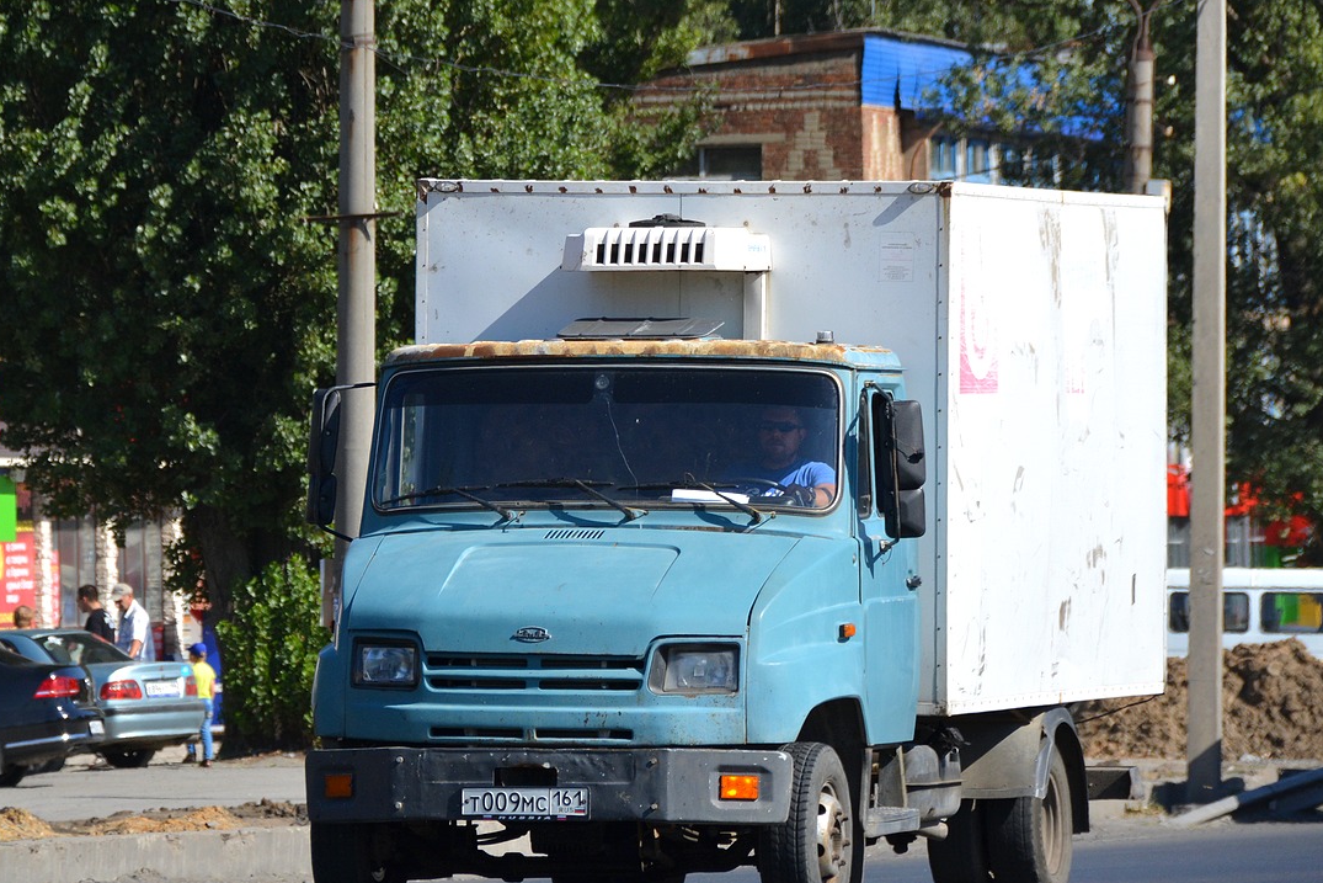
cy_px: 448
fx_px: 9539
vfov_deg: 5.3
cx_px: 666
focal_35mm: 260
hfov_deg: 7.9
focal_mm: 155
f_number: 6.3
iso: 400
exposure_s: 1/1600
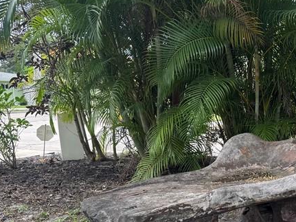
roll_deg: +1.1
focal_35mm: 57
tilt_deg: -5.3
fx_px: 487
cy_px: 135
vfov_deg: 25.6
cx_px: 255
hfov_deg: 32.4
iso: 80
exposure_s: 1/419
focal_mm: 6.76
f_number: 1.78
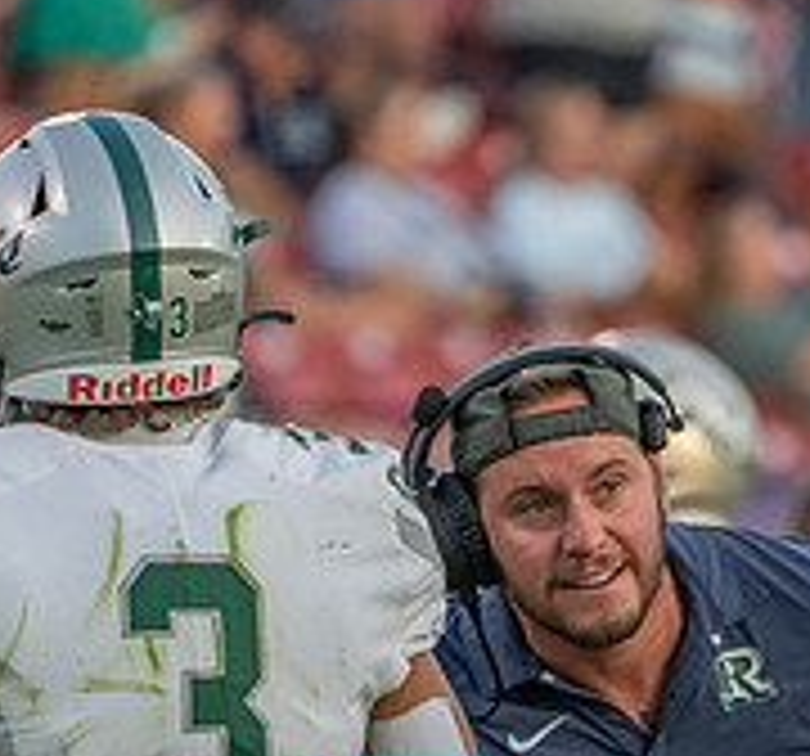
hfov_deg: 1.4
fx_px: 32110
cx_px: 842
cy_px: 875
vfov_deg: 1.3
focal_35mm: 1254
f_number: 5.6
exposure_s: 1/1250
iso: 2000
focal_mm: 358
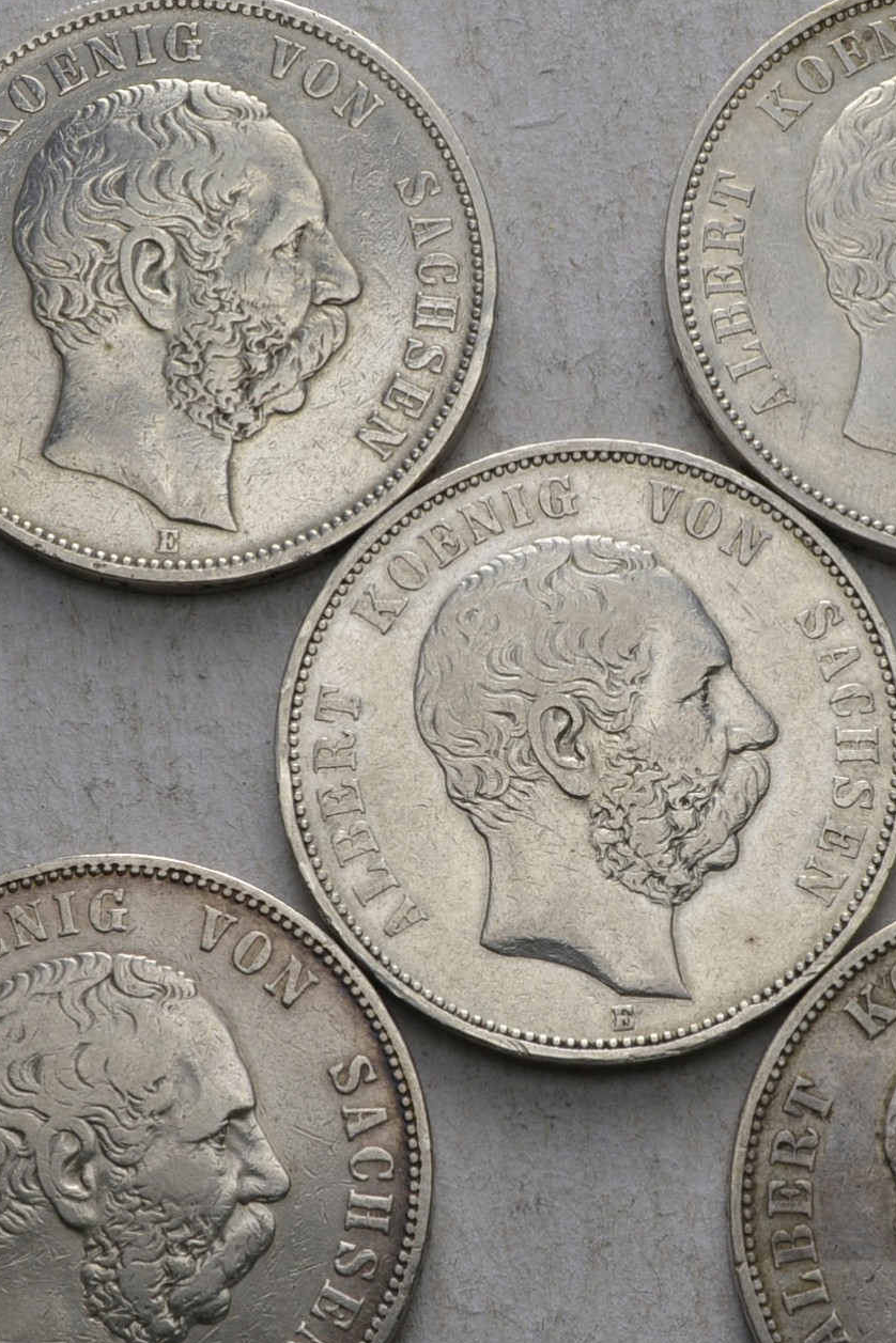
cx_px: 584
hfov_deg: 15.5
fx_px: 3285
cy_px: 783
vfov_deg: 23.1
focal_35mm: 88
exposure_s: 1/200
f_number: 14
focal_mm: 30
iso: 400
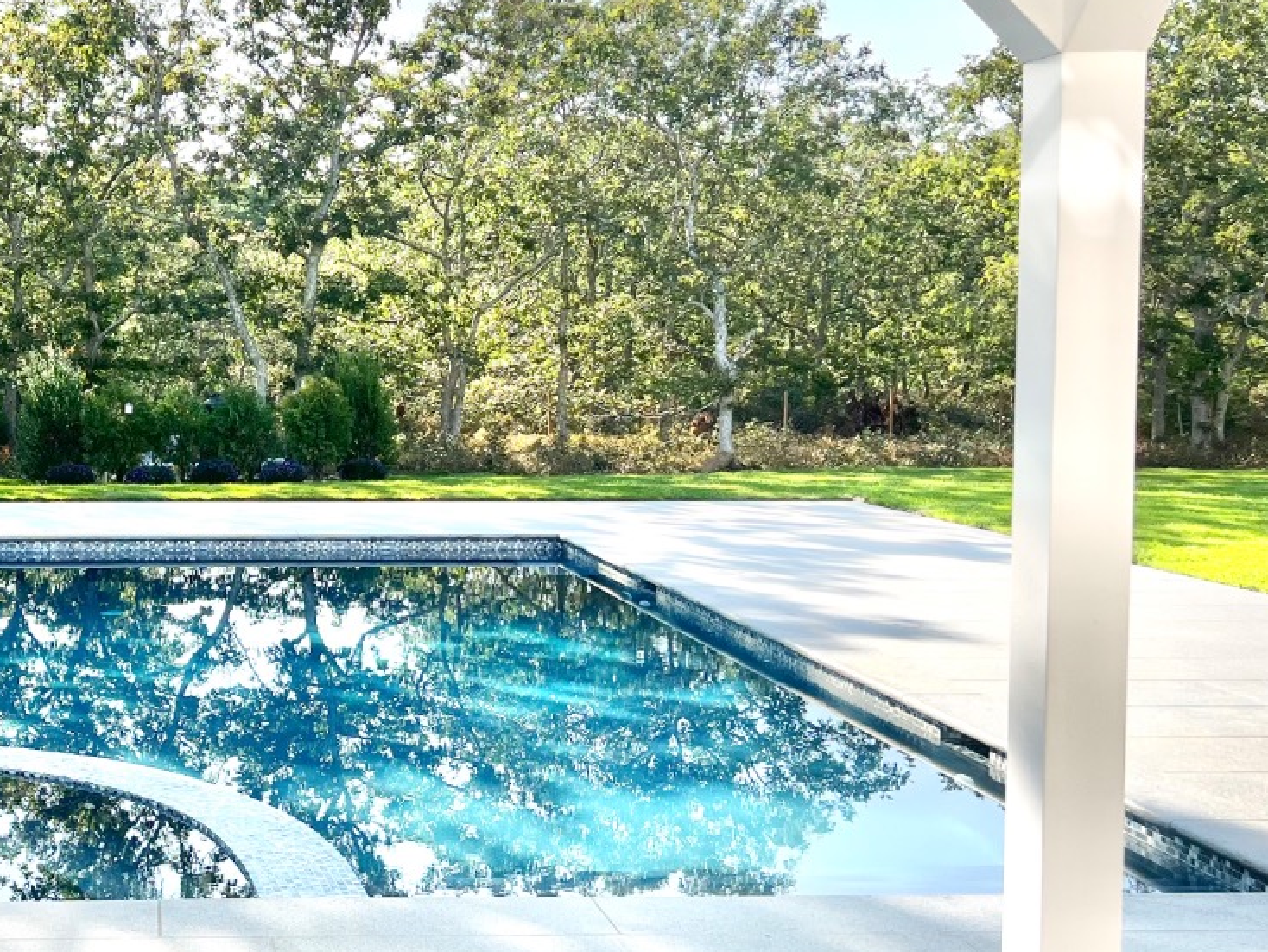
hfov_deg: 35.7
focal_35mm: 51
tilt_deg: -4.1
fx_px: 1869
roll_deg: -0.4
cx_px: 178
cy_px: 468
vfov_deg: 28.6
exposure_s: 1/2353
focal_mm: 5.7
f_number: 1.5
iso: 50
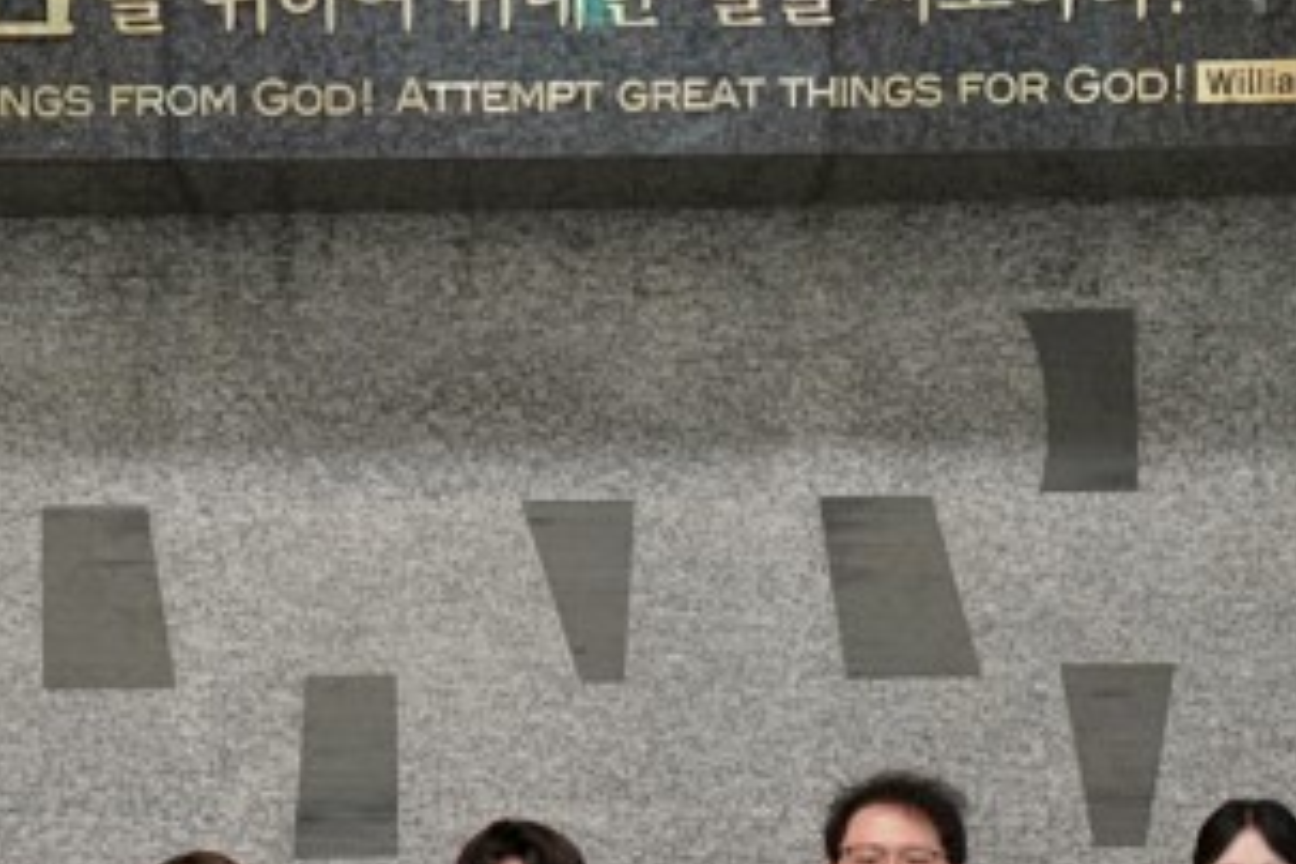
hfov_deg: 19.6
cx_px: 599
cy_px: 778
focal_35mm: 104
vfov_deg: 13.1
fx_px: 3744
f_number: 4
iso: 2500
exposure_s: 1/160
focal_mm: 35
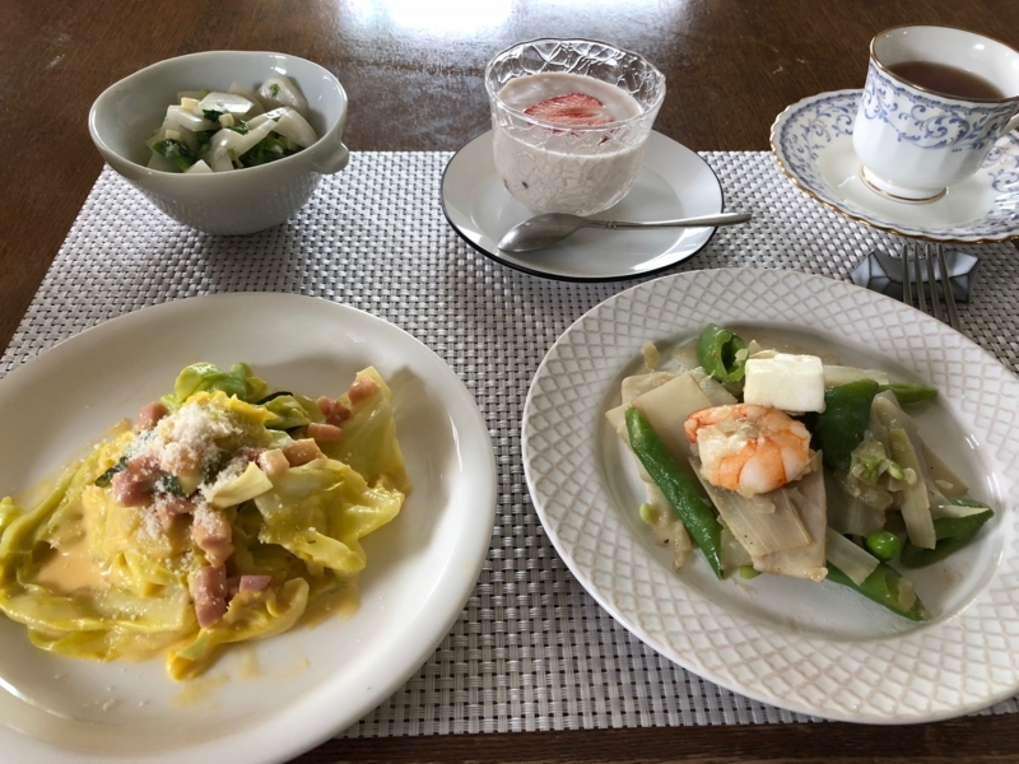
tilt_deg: -45.8
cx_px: 510
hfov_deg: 63.4
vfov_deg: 49.7
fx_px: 824
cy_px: 382
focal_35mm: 28
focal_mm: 3.99
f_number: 1.8
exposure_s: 1/30
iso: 32
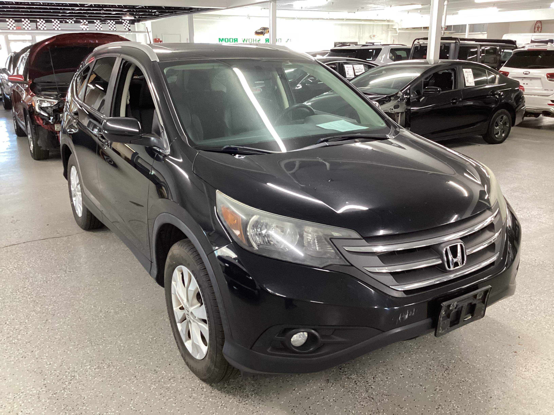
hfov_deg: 58.4
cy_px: 208
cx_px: 277
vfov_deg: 45.4
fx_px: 496
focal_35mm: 31
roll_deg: -0.3
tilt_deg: -19.3
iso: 320
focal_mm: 3.3
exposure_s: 1/50
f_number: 2.4
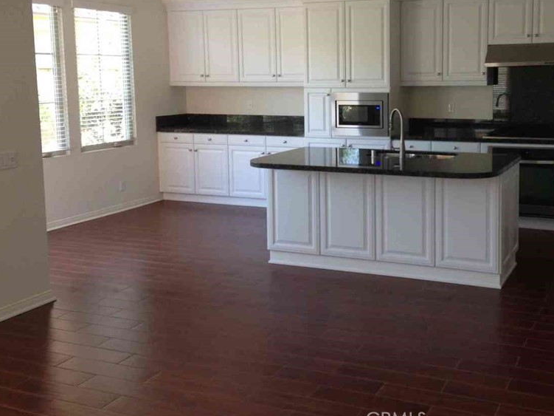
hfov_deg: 41.6
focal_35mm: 45
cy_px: 146
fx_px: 720
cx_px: 363
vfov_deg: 32.0
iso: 50
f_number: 2.4
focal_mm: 4.13
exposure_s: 1/20
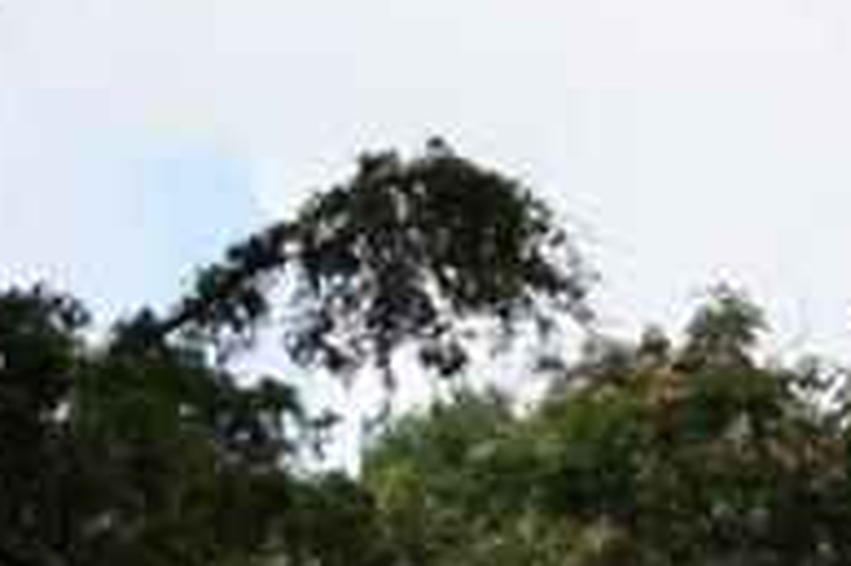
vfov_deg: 5.2
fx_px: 5999
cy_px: 1376
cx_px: 1970
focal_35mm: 254
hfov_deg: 7.6
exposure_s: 1/320
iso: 200
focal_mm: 32
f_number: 9
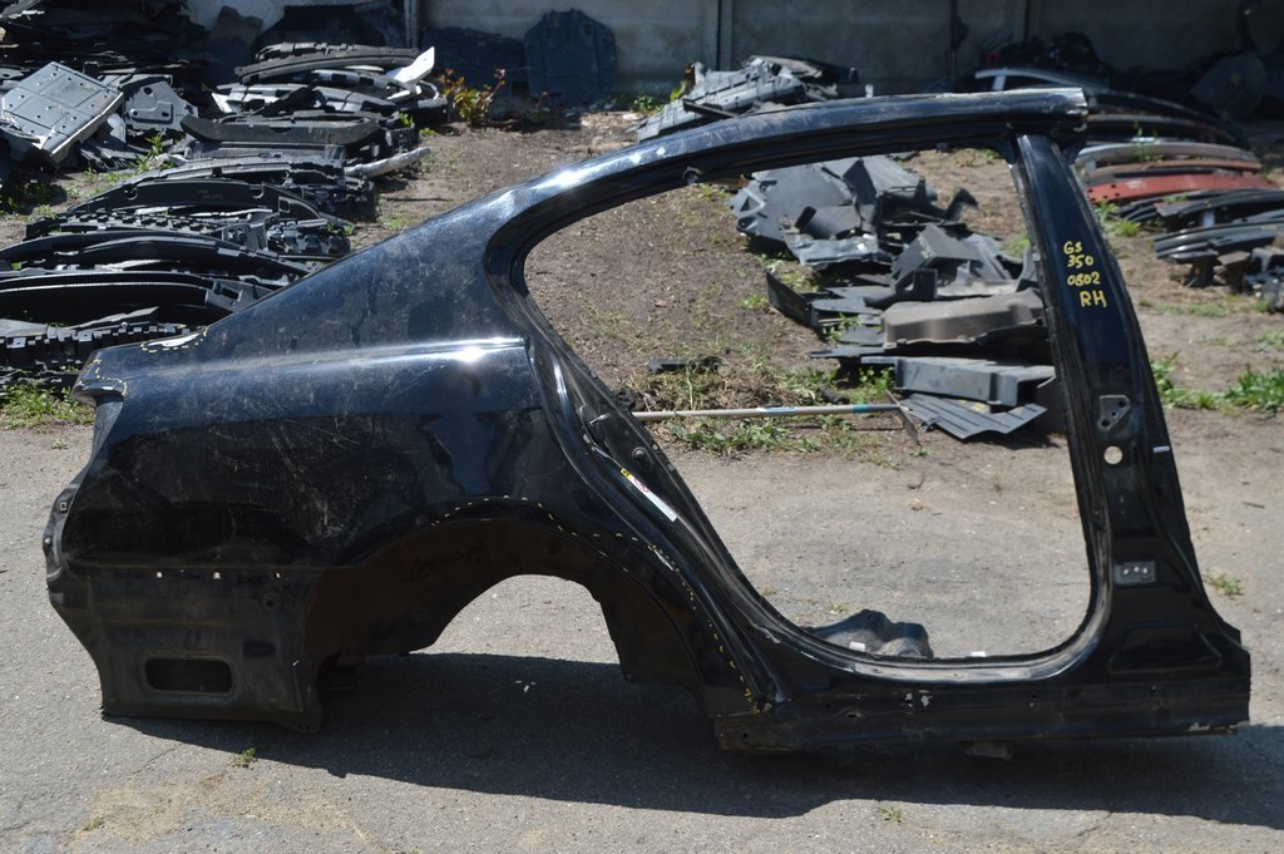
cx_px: 642
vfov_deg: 31.8
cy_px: 427
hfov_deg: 46.4
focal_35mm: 42
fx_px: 1497
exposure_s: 1/320
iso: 100
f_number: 9
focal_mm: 28
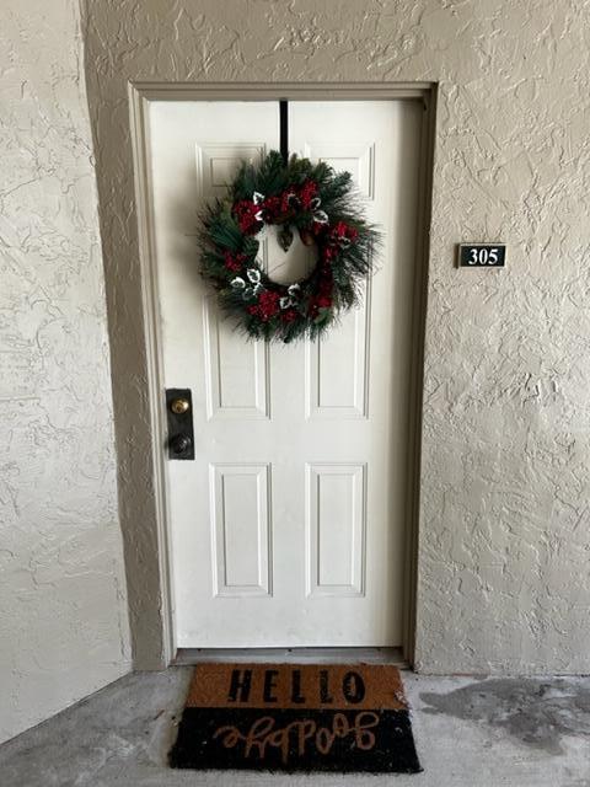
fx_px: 591
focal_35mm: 26
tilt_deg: -9.5
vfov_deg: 67.3
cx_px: 295
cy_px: 394
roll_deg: -0.1
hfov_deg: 53.1
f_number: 1.5
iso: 64
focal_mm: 5.7
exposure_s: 1/121
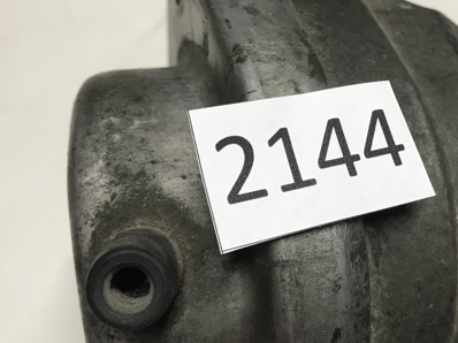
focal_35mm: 45
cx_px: 298
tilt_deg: -68.5
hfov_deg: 41.7
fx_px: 595
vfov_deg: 32.1
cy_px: 172
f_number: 1.8
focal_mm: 3.99
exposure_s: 1/33
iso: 32
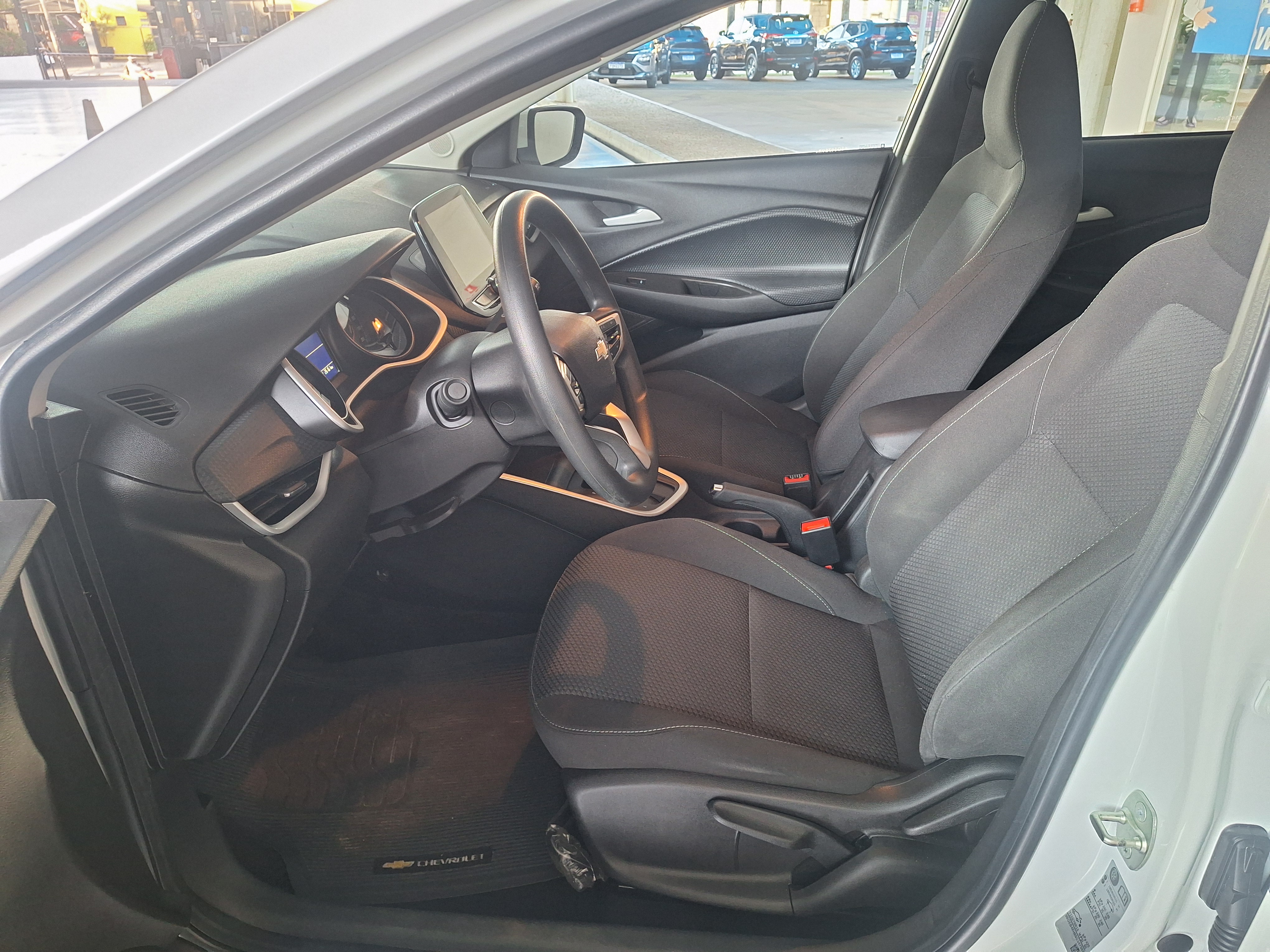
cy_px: 476
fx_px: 844
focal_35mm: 23
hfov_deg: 73.9
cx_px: 635
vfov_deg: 58.9
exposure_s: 1/30
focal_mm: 5.54
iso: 250
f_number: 1.8
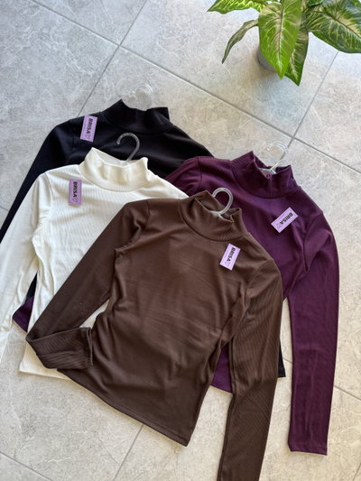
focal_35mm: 24
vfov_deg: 71.6
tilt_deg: -86.0
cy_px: 240
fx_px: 334
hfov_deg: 56.8
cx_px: 180
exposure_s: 1/121
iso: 125
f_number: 1.78
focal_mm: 6.76
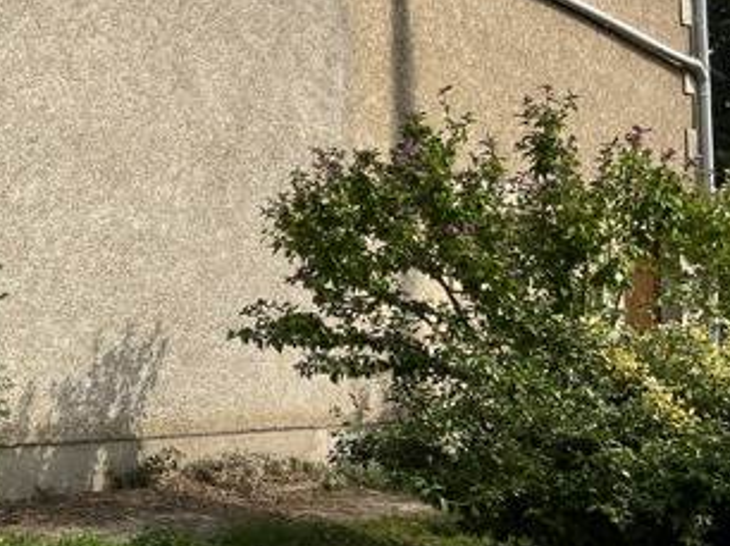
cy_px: 117
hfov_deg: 25.0
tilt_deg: +4.8
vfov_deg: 21.3
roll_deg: -1.2
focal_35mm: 68
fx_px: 1433
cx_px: -208
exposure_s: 1/4310
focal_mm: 5.1
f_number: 1.6
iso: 50
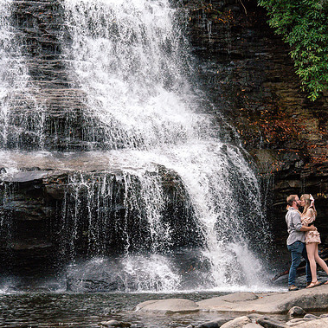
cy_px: 163
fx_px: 976
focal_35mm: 91
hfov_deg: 19.1
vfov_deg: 19.1
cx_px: 166
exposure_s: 1/640
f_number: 8
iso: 2000
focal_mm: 70
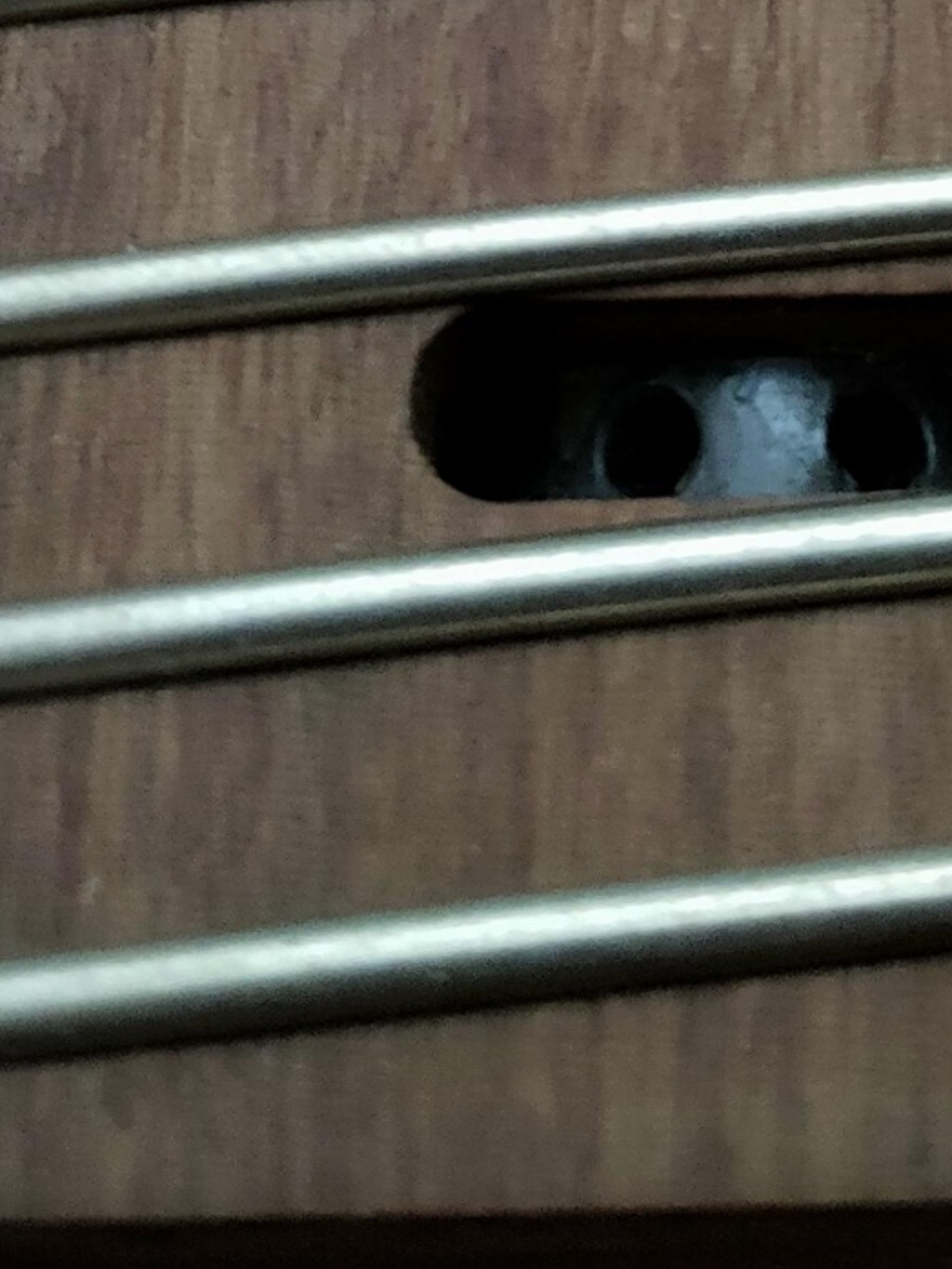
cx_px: 797
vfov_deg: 18.5
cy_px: -686
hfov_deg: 15.8
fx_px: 3409
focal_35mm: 93
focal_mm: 4.77
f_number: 1.7
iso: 2327
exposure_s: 1/20
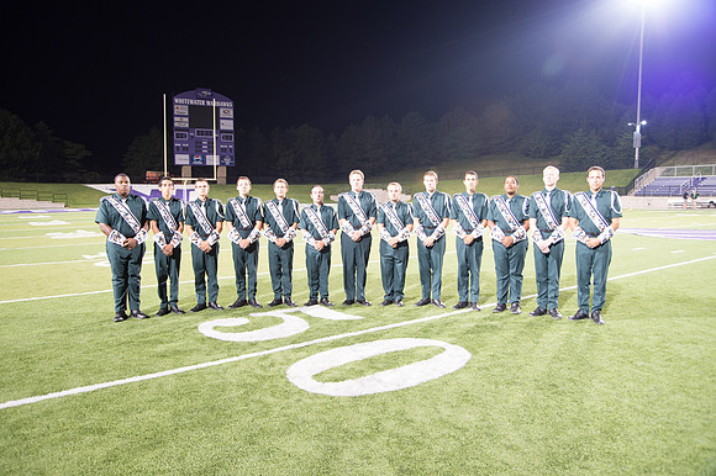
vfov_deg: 46.4
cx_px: 358
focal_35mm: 28
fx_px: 557
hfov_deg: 65.5
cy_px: 238
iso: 1000
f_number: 5
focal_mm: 28
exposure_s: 1/15
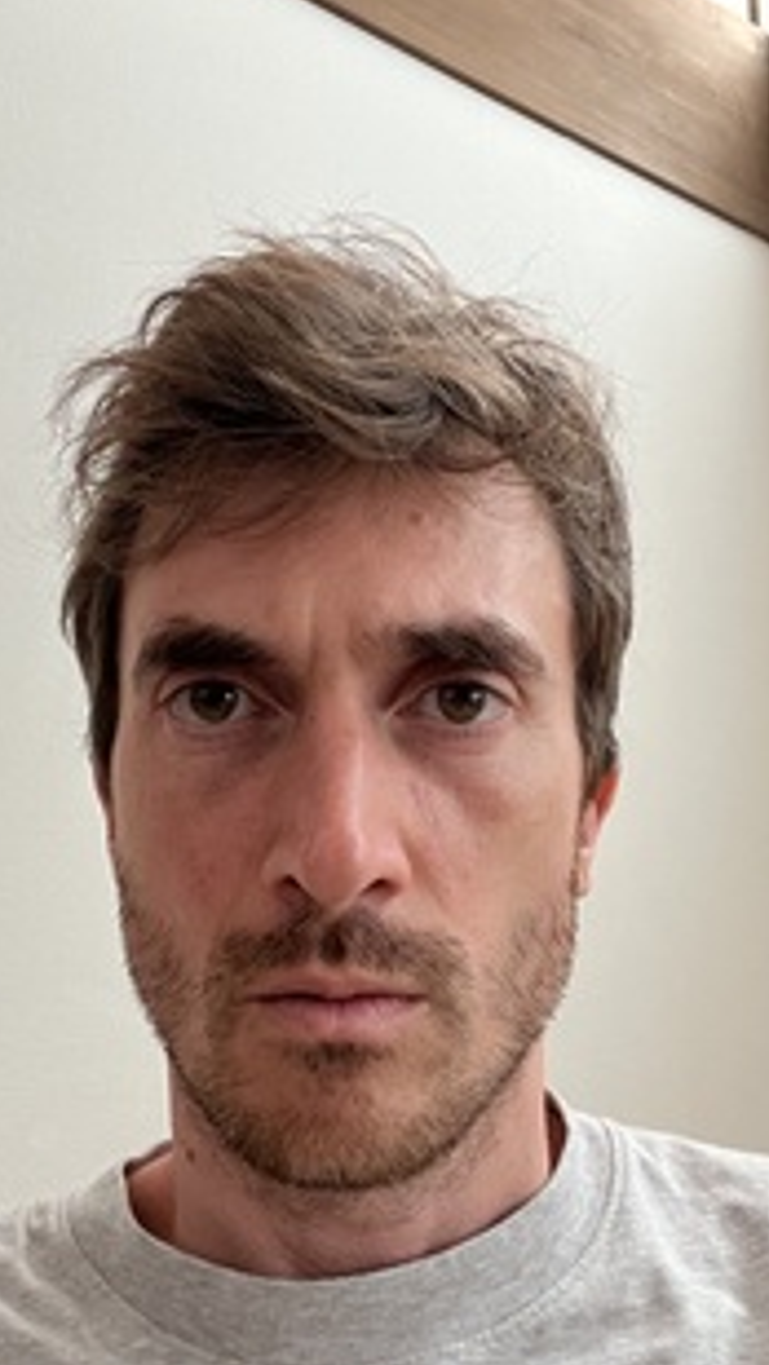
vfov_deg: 54.0
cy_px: 716
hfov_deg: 32.0
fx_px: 1340
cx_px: 334
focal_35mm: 37
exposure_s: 1/31
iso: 400
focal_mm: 2.71
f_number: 2.2
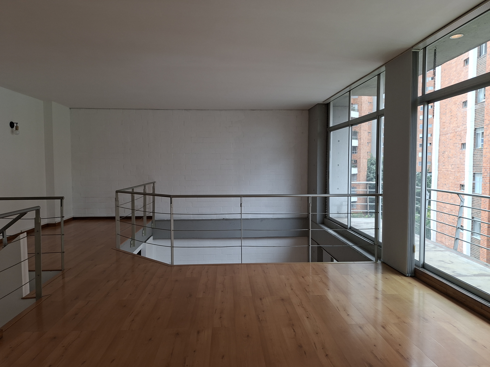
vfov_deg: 58.9
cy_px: 184
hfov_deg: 73.9
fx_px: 326
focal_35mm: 23
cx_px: 245
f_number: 1.8
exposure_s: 1/204
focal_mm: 5.54
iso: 50
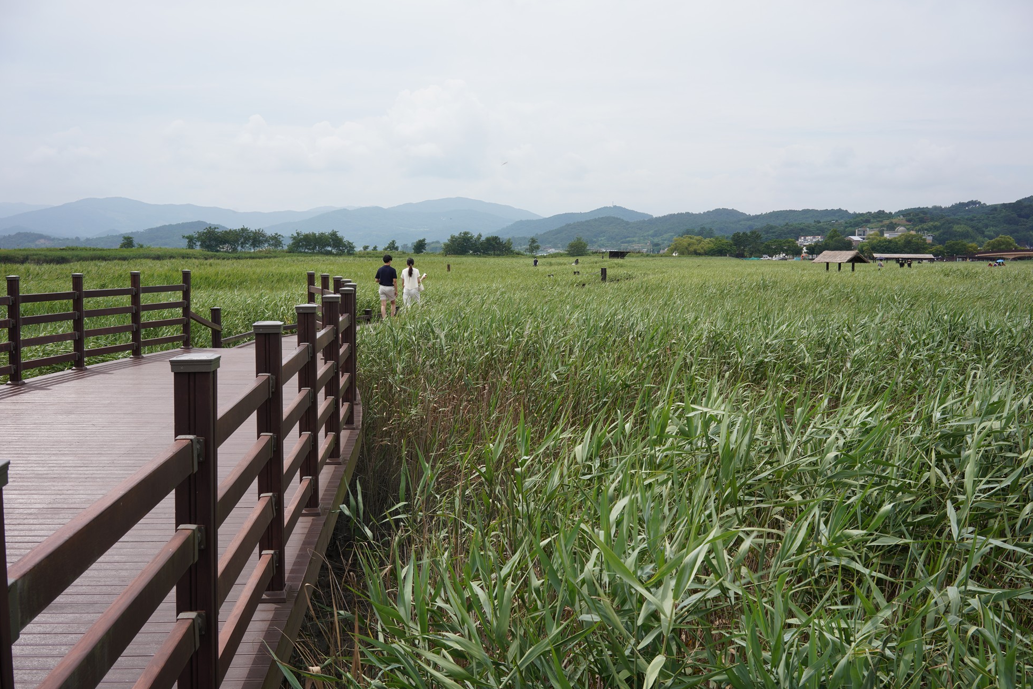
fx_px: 1033
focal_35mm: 36
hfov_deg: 53.1
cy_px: 344
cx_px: 512
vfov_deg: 36.9
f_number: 13
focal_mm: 35
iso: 100
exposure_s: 1/100
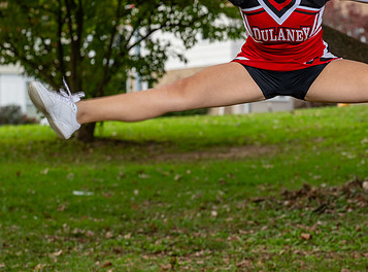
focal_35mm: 152
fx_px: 1608
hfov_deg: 12.9
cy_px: 63
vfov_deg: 9.7
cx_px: 335
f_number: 4
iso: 100
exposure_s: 1/200
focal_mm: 70
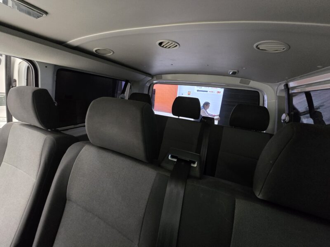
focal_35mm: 13
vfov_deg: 89.9
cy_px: 124
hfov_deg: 106.2
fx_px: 124
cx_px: 165
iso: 1250
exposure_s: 1/25
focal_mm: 2.2
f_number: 2.2
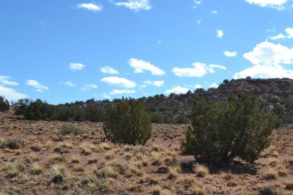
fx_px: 407
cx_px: 177
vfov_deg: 27.0
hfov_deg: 39.4
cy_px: 109
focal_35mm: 50
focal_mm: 24
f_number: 8
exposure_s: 1/250
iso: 100
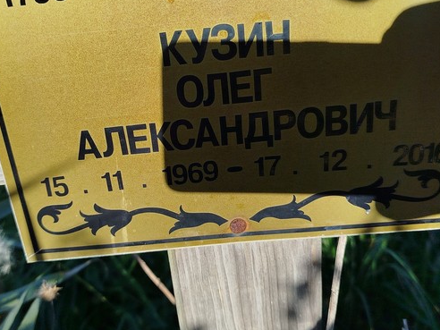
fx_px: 496
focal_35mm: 39
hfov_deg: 47.7
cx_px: 189
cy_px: 142
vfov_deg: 36.8
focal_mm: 5.31
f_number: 1.7
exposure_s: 1/877
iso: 50
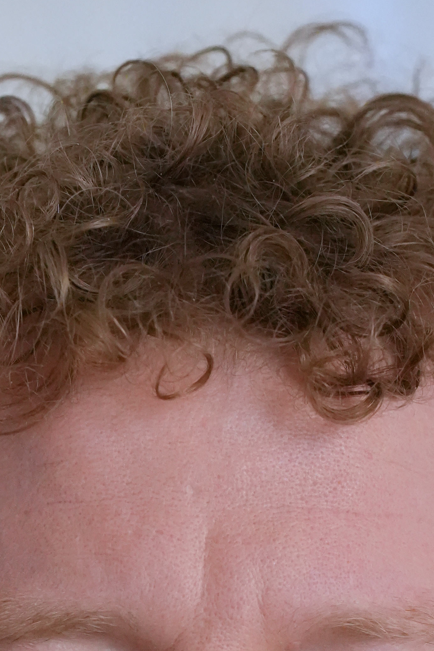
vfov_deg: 6.0
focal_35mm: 340
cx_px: 196
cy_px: 1024
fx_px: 6148
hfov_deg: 4.0
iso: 6400
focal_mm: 100
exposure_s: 1/2000
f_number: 4
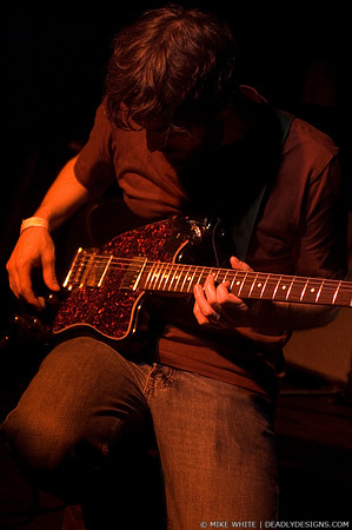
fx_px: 1543
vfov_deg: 19.5
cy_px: 265
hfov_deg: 13.0
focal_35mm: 105
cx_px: 176
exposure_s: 1/40
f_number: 2.8
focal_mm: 70
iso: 1600
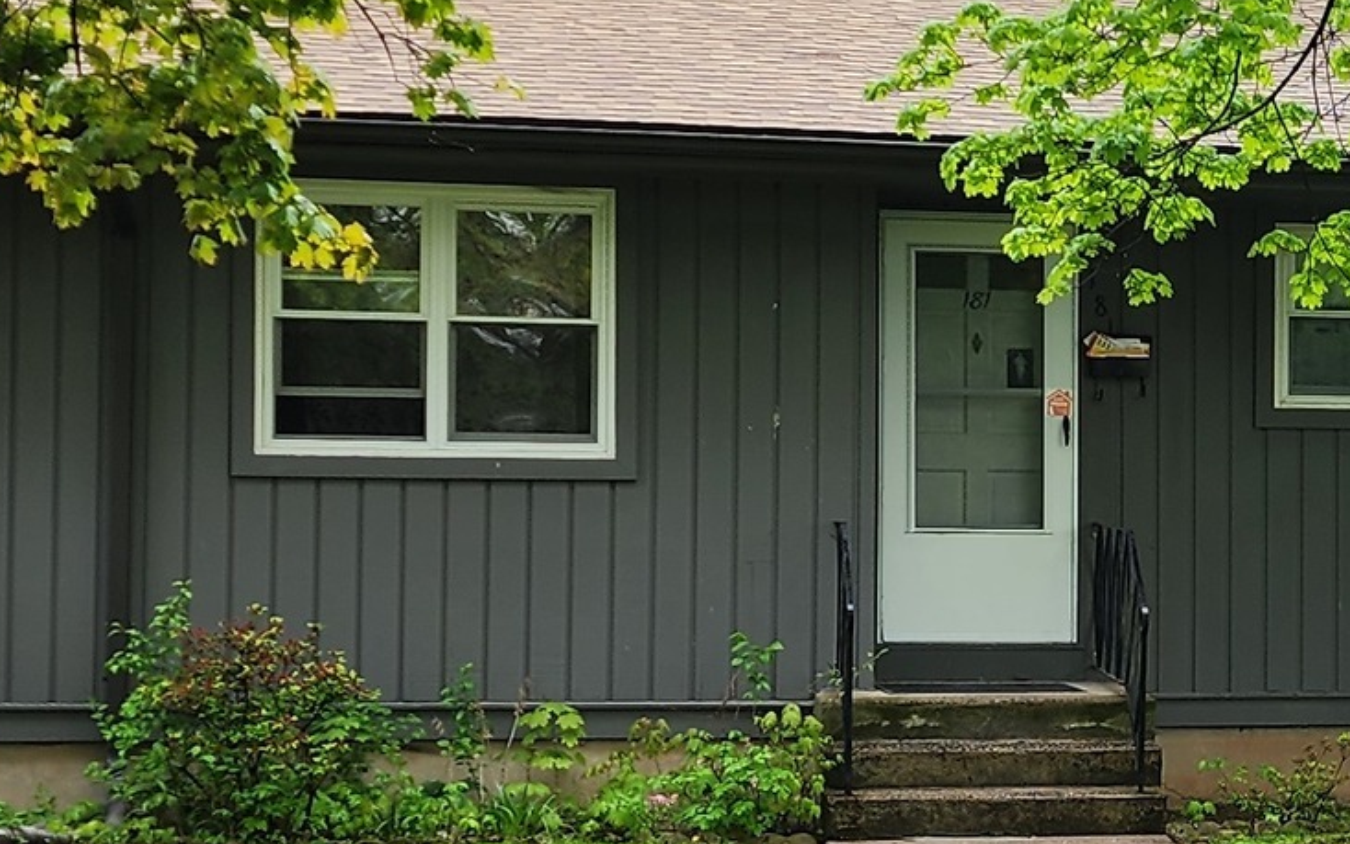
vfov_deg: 12.8
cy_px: 493
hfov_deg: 19.6
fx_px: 3753
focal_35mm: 102
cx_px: 1444
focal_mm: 6.4
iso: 16
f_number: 1.8
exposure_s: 1/180
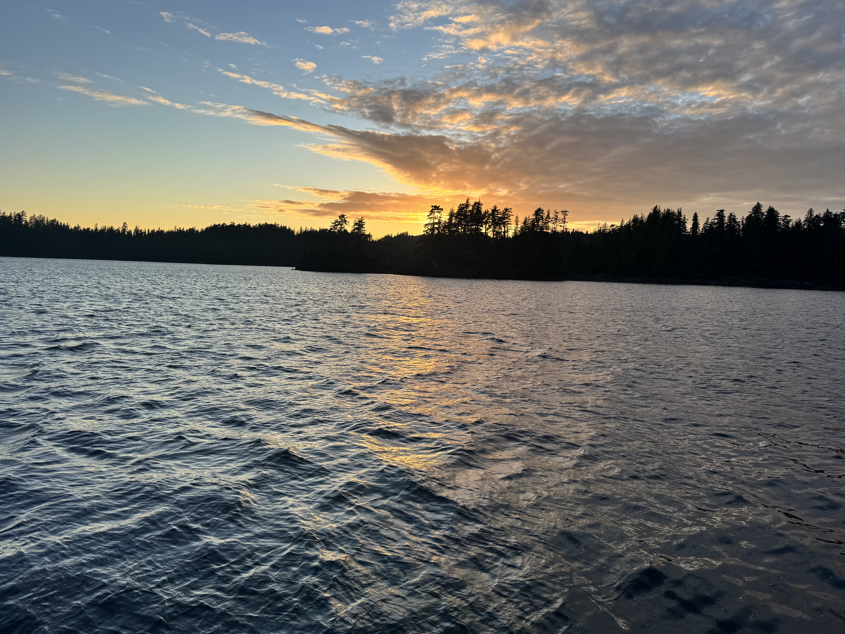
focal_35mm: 27
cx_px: 467
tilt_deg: -3.4
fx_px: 659
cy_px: 301
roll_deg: -1.9
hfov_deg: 65.2
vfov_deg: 51.3
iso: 80
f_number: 1.78
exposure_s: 1/1980
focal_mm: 6.76
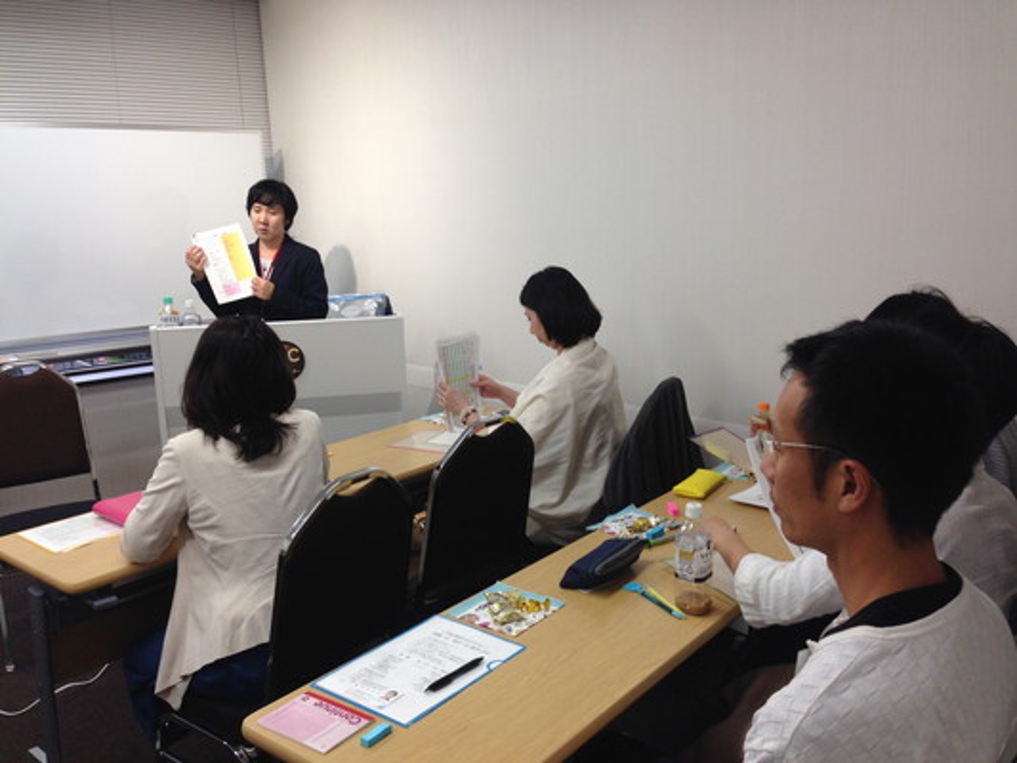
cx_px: 508
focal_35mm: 33
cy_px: 382
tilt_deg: -12.2
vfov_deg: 43.0
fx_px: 970
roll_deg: +2.4
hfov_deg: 55.3
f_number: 2.4
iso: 64
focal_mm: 4.12
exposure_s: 1/60
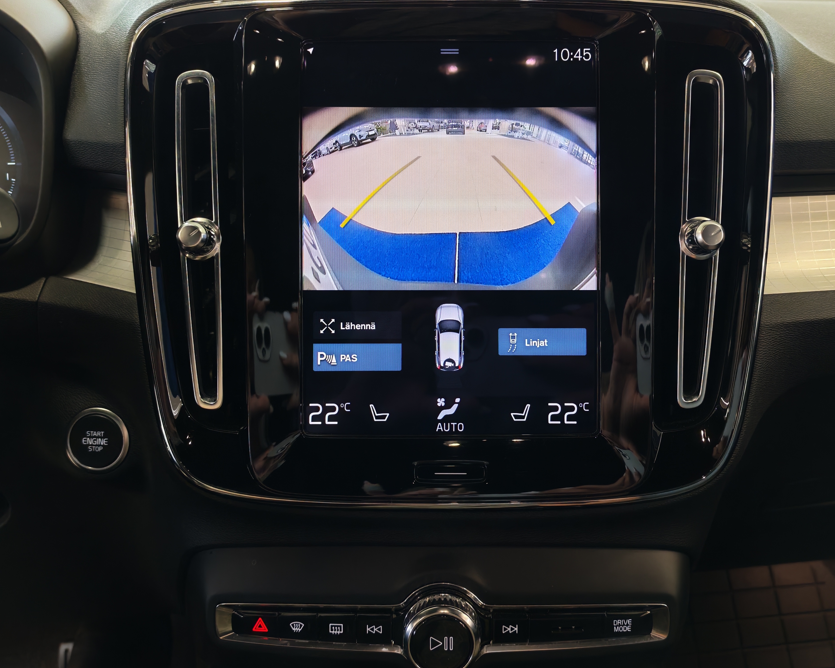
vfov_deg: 44.5
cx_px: 453
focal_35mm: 33
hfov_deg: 54.1
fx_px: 816
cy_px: 329
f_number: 1.9
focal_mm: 6.12
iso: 1222
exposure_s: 1/100
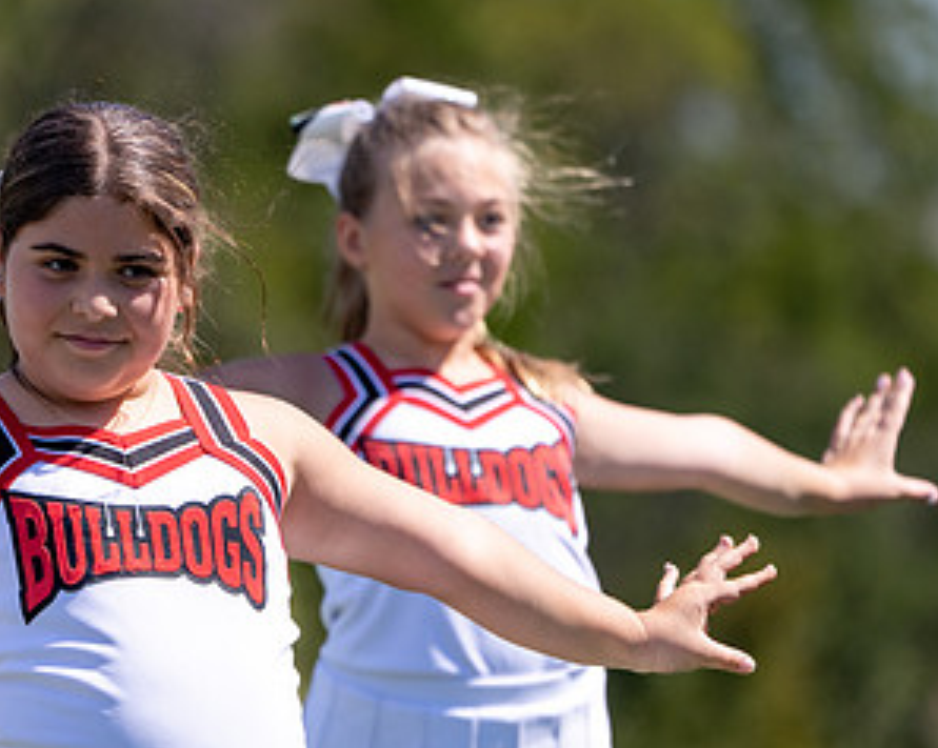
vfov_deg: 2.2
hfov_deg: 2.7
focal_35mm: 712
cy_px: 464
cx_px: 117
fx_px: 19746
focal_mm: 327
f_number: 5.6
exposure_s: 1/1250
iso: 200
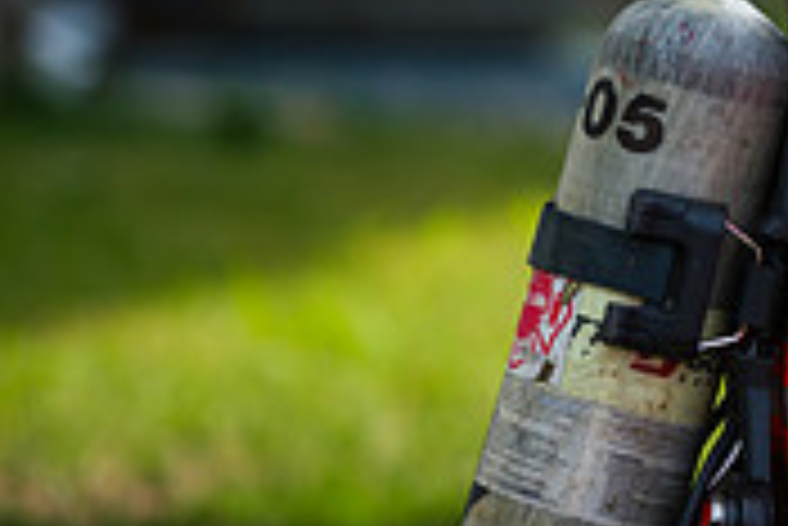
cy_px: -94
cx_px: 1198
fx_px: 13034
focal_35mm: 595
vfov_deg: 2.3
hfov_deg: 3.4
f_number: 3.2
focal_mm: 180
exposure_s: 1/1600
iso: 200
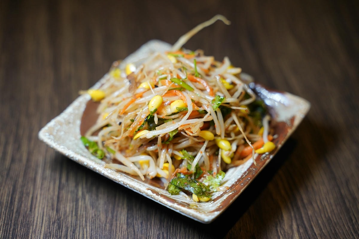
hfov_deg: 27.0
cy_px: 120
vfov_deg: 18.2
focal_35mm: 75
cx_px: 180
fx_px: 748
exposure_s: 1/80
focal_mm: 75
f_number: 4
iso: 500
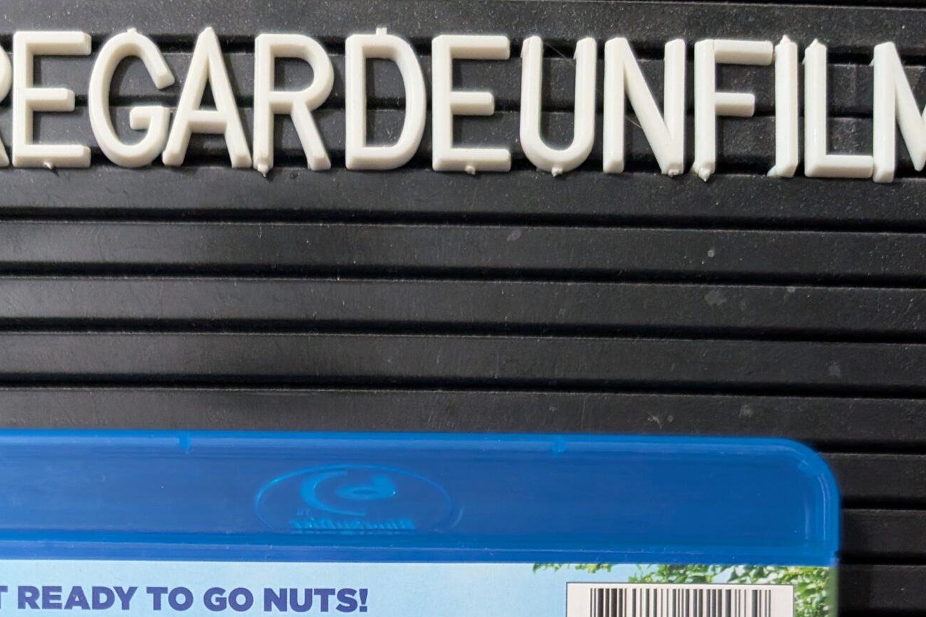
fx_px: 1260
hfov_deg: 39.9
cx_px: 316
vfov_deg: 23.9
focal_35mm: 49
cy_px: 817
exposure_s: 1/120
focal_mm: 6.9
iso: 1407
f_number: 1.68
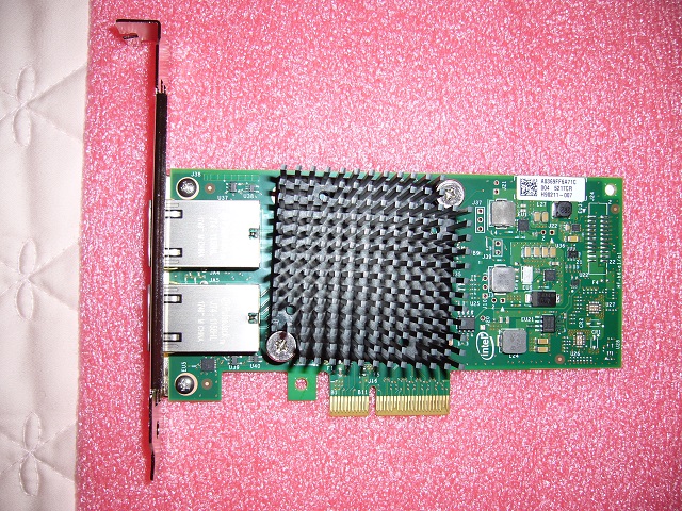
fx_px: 690
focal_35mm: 35
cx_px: 341
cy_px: 256
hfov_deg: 52.6
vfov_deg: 40.7
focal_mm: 5.8
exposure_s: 1/30
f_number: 2.8
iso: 80
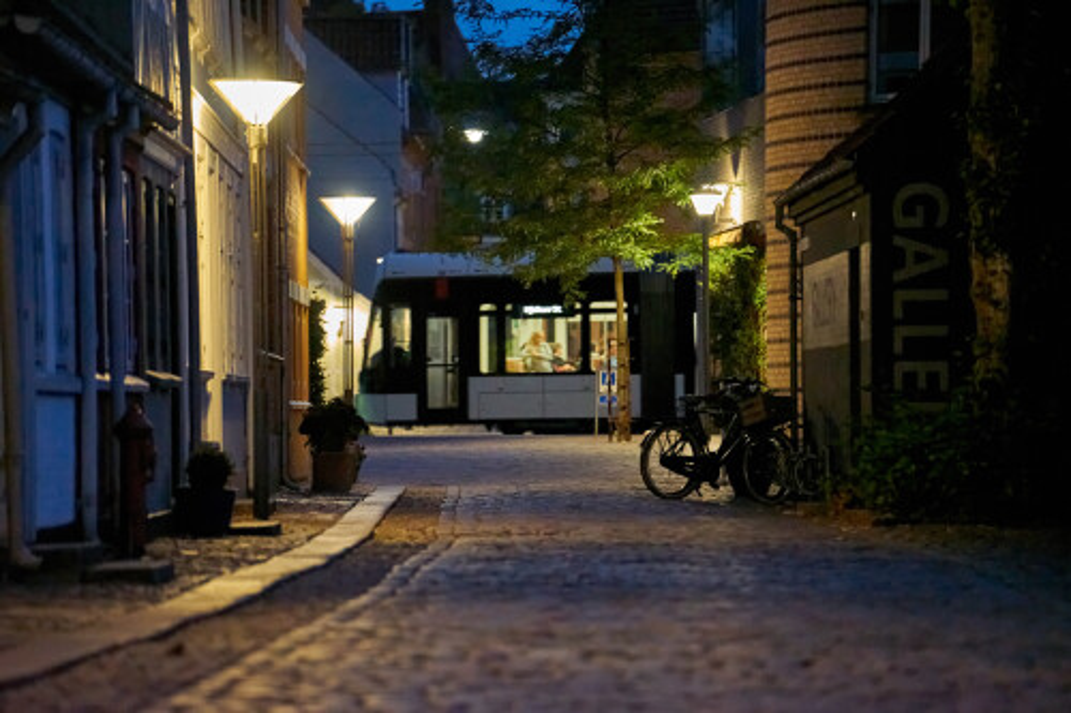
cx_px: 536
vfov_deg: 8.0
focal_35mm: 171
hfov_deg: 12.0
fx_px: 5085
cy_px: 356
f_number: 2.8
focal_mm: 171
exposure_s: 1/90
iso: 12800
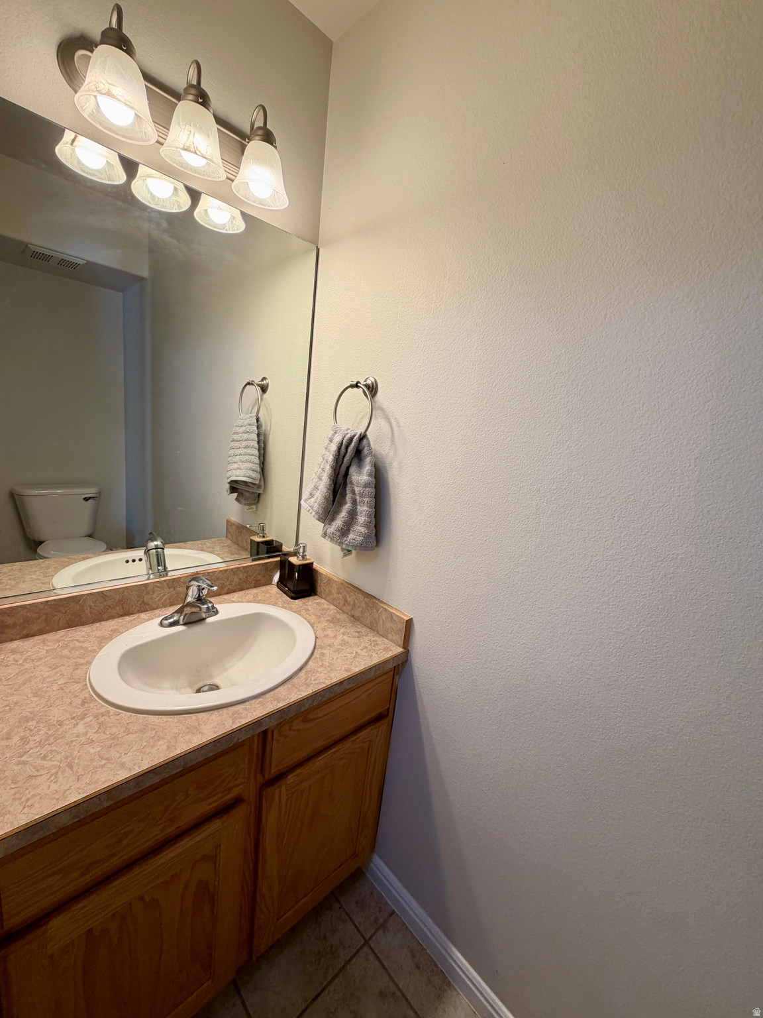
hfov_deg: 85.7
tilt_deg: -10.9
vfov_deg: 102.1
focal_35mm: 14
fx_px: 411
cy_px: 509
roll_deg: -6.5
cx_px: 382
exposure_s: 1/120
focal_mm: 2.22
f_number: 2.2
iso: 100
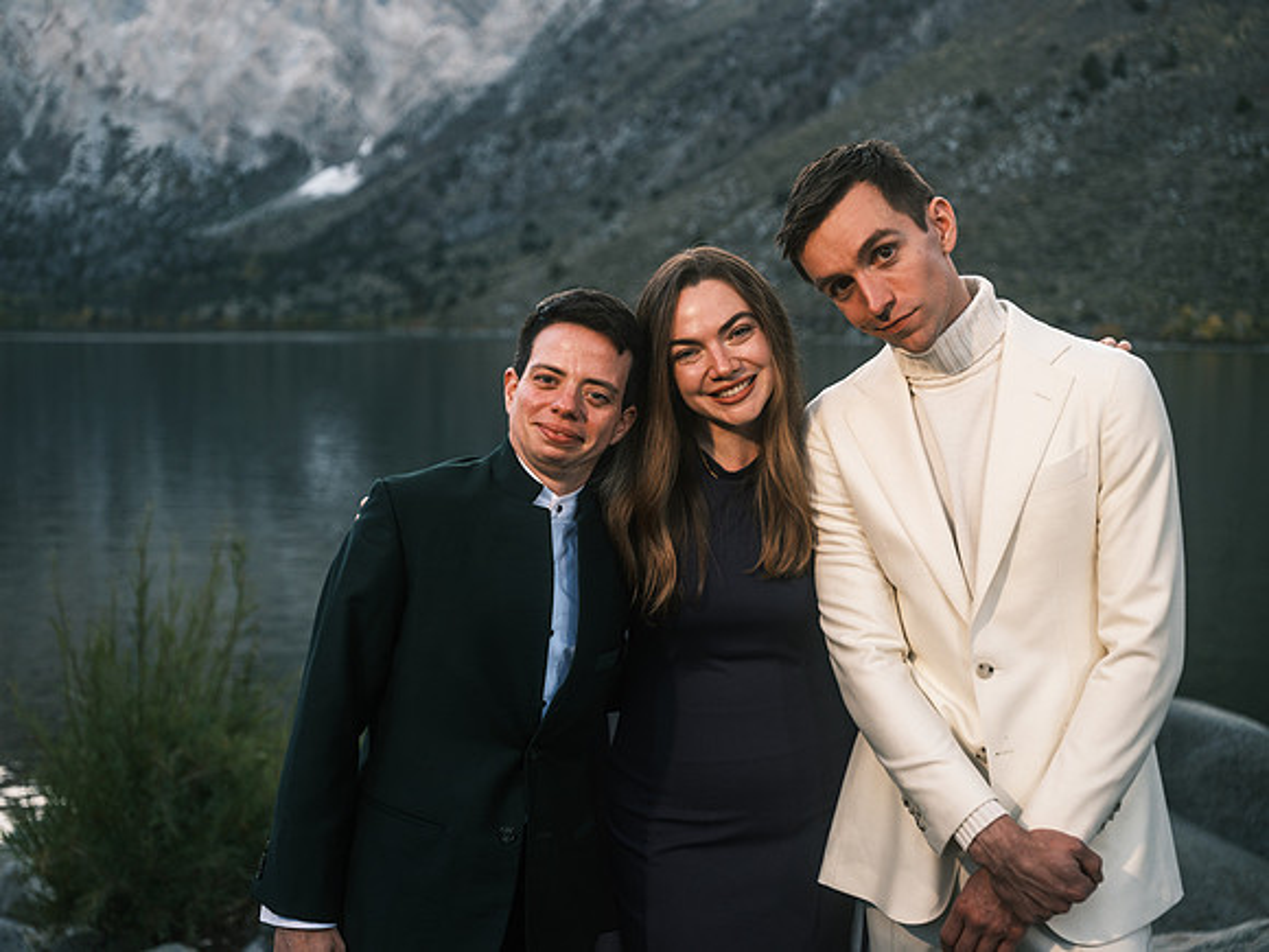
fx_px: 1796
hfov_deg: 38.9
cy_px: 476
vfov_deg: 29.7
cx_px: 634
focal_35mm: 49
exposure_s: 1/125
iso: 400
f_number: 4.5
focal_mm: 61.8
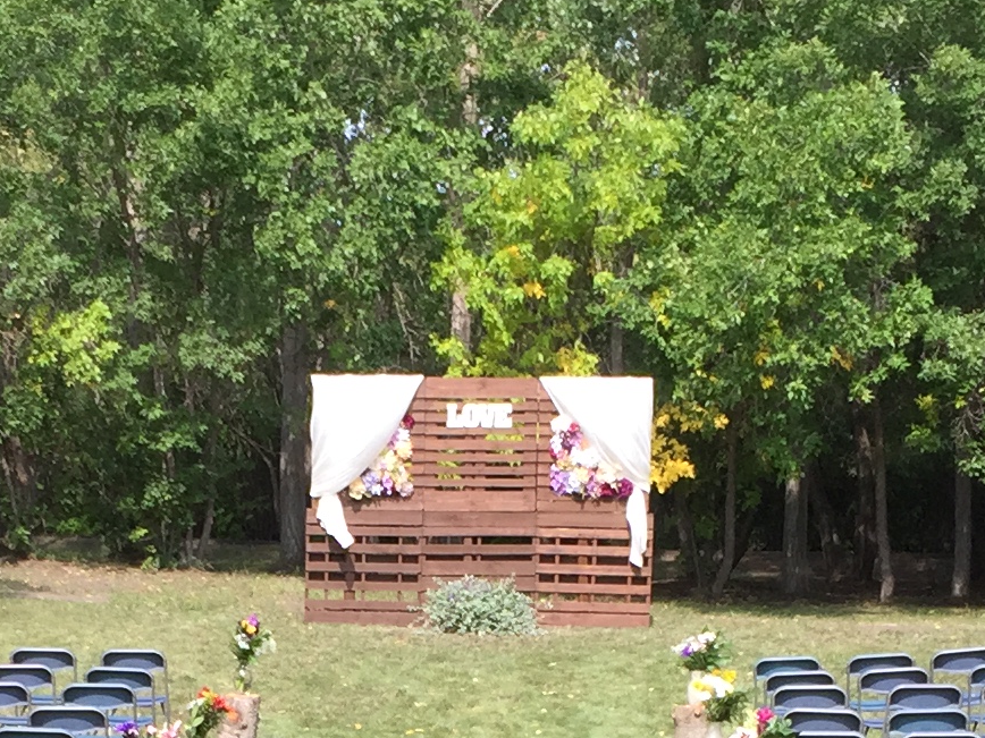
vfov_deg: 13.0
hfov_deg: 18.0
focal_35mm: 109
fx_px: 3102
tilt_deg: -7.2
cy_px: 1055
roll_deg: -1.9
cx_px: 320
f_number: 2.2
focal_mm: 4.15
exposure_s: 1/520
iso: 32
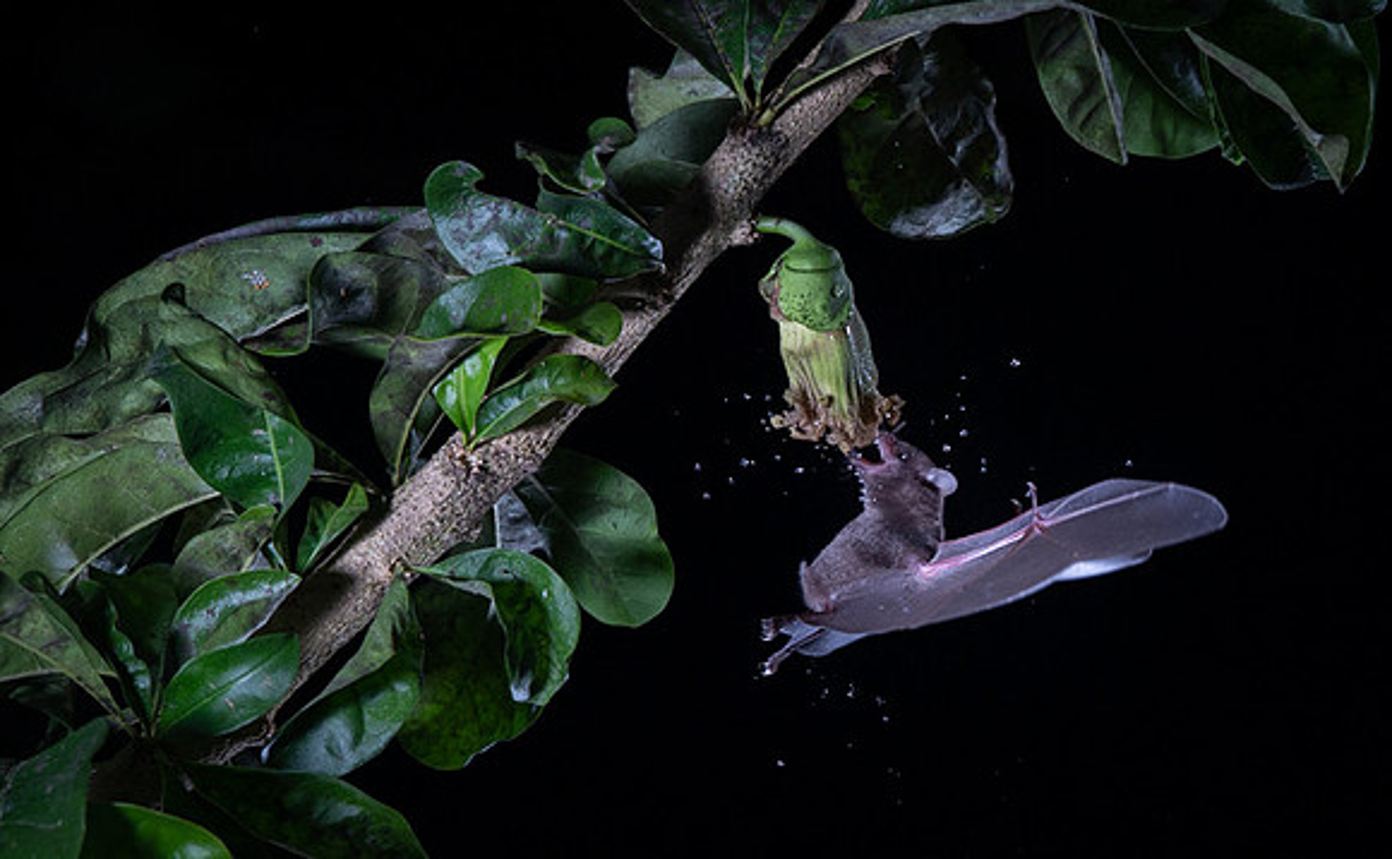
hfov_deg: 7.0
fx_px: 11382
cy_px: 499
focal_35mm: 301
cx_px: 1139
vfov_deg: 4.3
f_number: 9
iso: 800
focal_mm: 180
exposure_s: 1/250
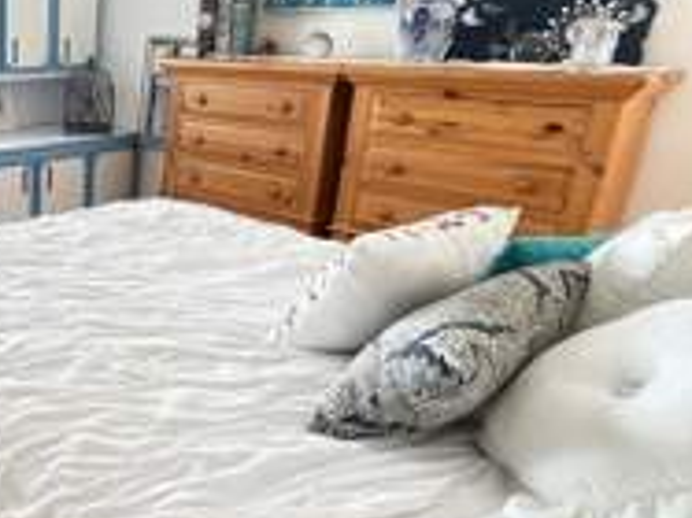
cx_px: 0
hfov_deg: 43.9
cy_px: 285
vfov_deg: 39.6
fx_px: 719
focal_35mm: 36
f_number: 2.2
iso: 640
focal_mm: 2.22
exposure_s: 1/60
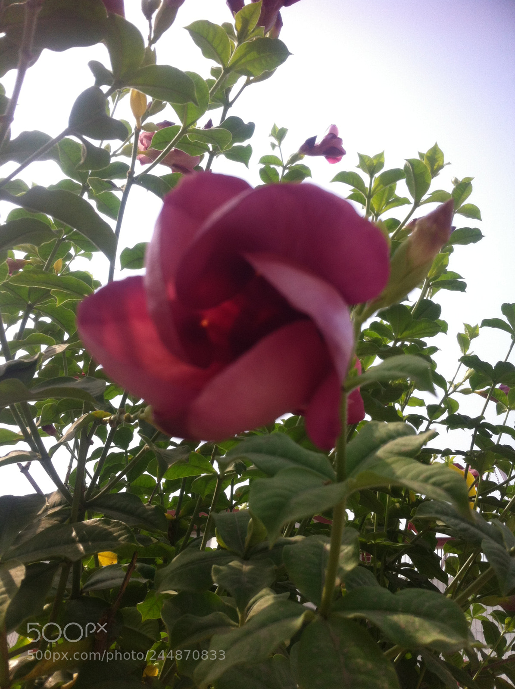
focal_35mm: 35
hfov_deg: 40.6
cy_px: 344
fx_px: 696
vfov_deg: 52.7
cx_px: 258
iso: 80
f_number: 2.8
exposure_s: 1/718
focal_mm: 3.85
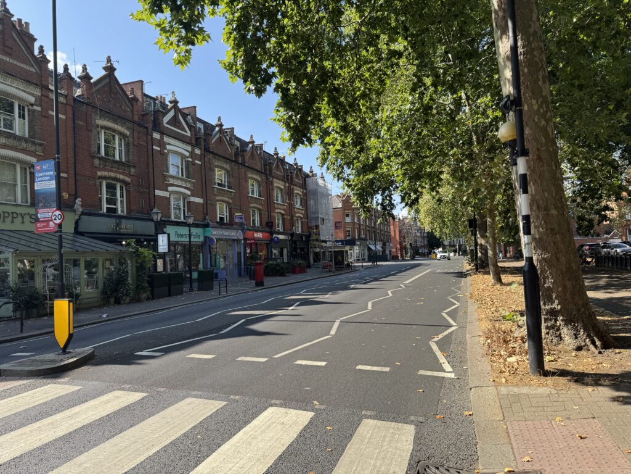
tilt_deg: +2.6
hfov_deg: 71.6
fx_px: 437
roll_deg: +2.2
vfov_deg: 56.8
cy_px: 237
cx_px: 316
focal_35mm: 24
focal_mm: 6.76
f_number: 1.78
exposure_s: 1/1524
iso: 80
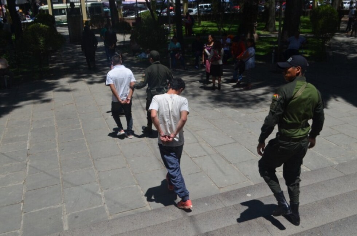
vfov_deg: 39.8
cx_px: 178
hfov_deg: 57.3
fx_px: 327
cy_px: 118
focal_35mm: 33
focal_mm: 22
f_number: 9
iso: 100
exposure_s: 1/320
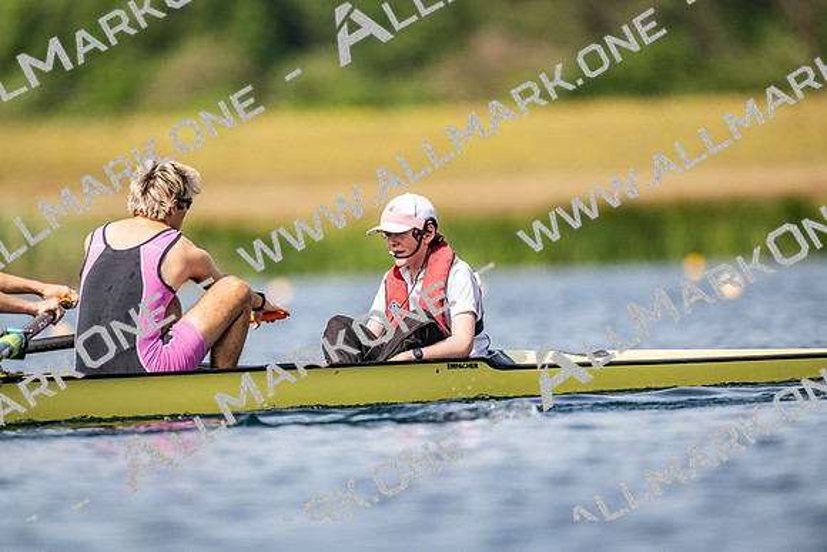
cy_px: 276
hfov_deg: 3.4
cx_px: 414
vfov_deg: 2.3
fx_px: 13786
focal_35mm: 600
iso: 160
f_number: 4
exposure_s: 1/2500
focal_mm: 600
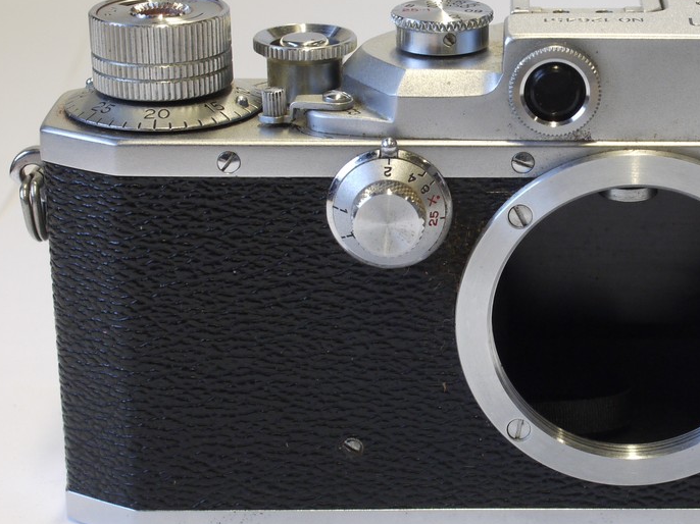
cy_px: 251
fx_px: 2123
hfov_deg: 18.5
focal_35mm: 105
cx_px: 583
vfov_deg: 14.1
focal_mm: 30
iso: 400
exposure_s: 1/15
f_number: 9
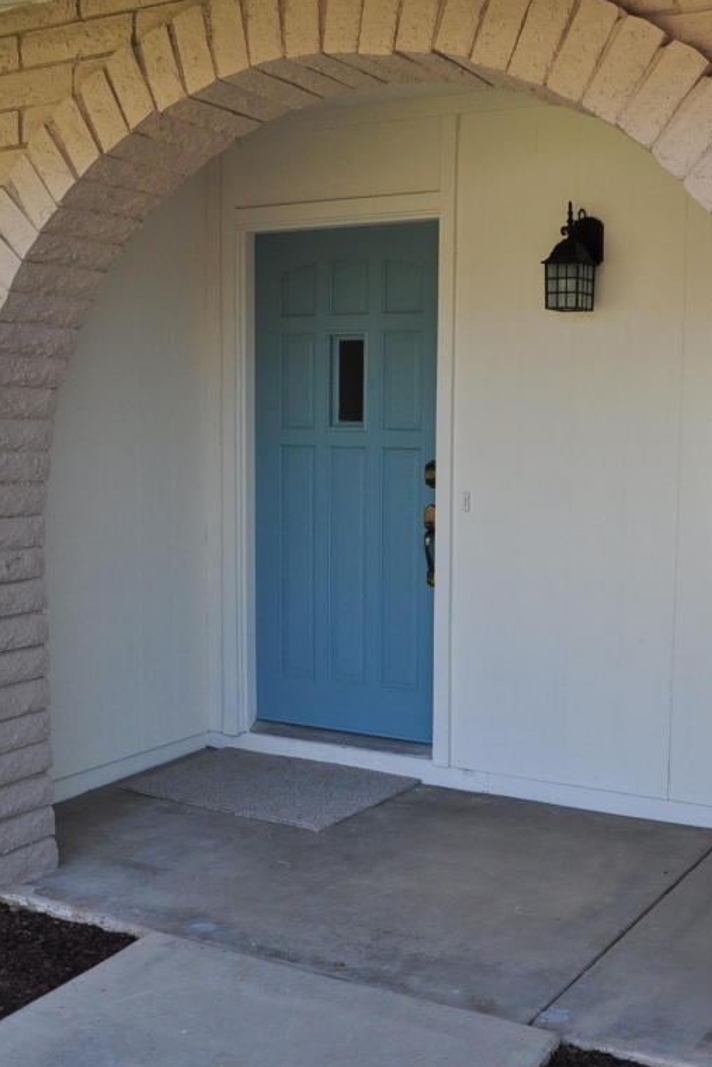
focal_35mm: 41
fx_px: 1216
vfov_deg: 47.4
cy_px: 535
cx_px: 473
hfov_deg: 32.4
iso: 320
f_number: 11
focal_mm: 18
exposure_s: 1/100
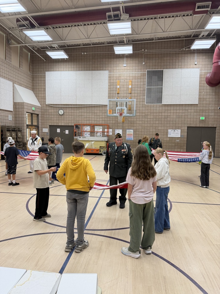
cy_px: 147
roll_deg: -0.6
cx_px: 110
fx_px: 203
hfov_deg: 56.8
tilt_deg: -3.1
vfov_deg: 71.6
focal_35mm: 24
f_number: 1.78
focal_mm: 6.76
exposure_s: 1/120
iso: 160
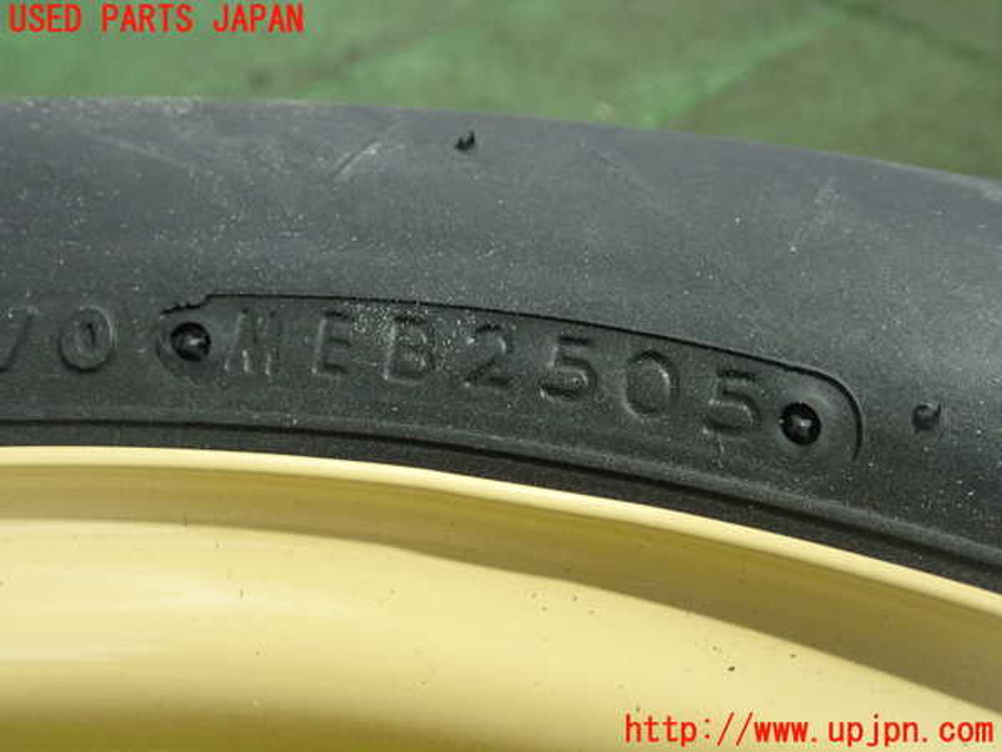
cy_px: 376
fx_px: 1042
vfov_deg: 39.7
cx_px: 501
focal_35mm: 36
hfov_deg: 51.4
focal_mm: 6.37
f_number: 2.5
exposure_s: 1/25
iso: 800
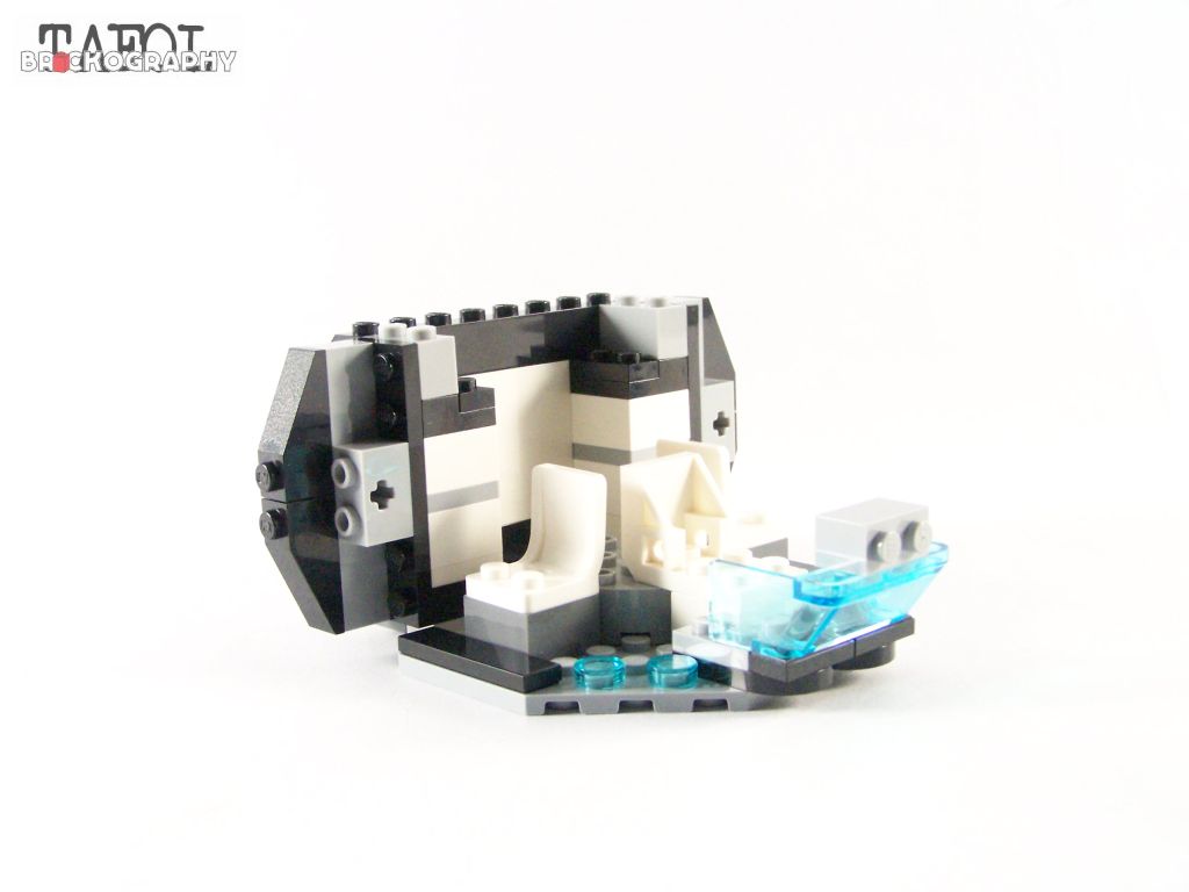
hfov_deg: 37.5
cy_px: 446
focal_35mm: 51
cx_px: 594
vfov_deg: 28.6
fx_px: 1752
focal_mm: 8.5
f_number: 3.6
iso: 400
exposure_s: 1/60
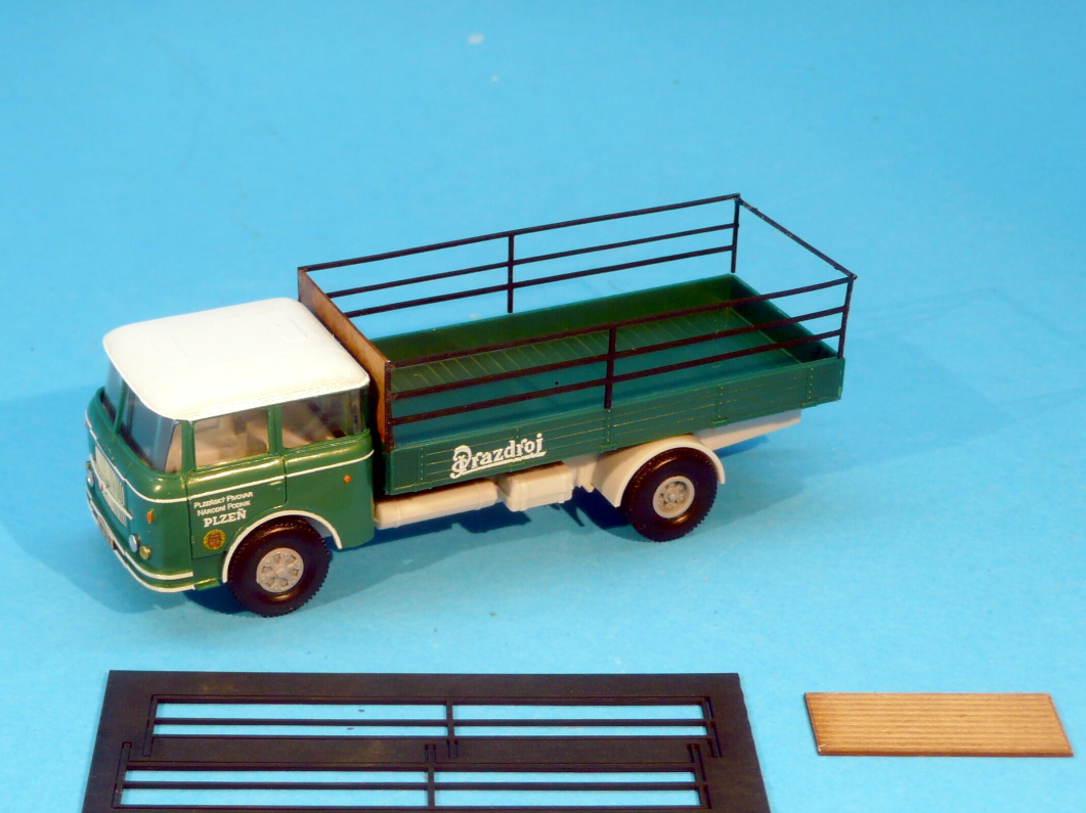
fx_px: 2415
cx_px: 519
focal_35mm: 77
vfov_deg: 19.1
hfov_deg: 25.3
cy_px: 530
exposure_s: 1/40
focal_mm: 9.5
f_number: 4.4
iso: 100
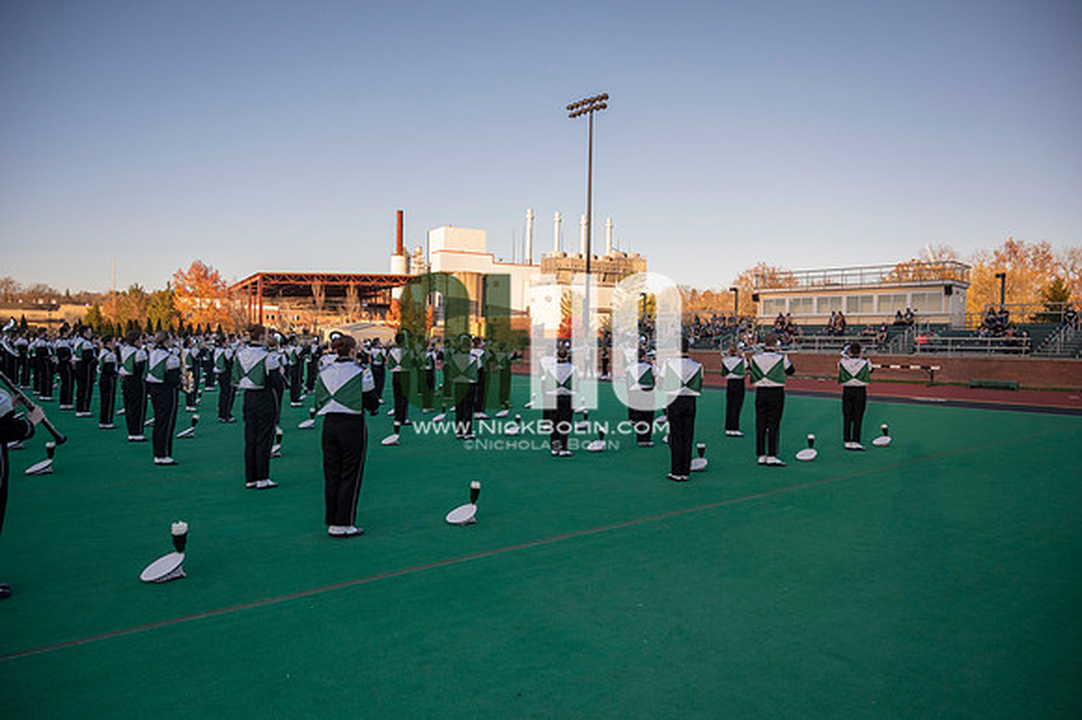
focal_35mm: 24
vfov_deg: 53.1
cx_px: 541
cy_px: 360
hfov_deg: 73.8
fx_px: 721
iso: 2000
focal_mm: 24
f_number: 4
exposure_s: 1/6400
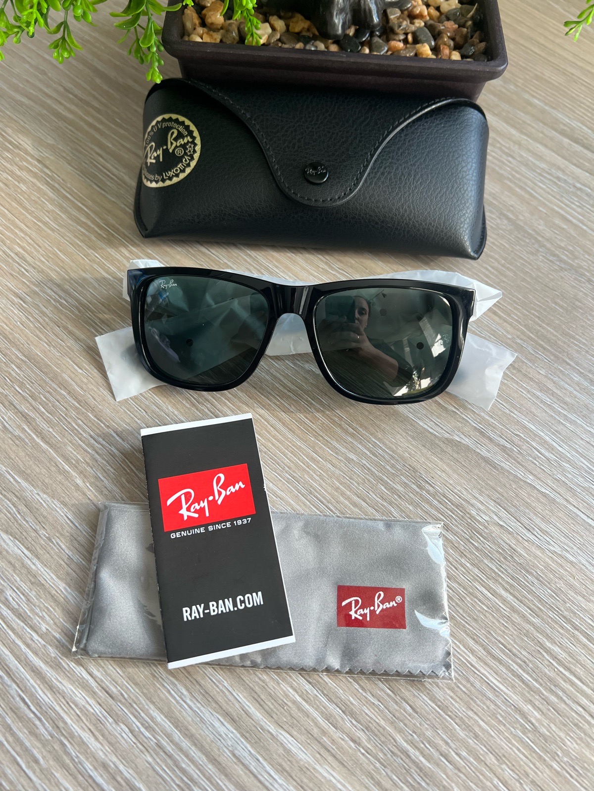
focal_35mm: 26
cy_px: 396
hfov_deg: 53.1
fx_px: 595
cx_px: 297
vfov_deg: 67.3
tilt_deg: -63.8
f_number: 1.5
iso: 125
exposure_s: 1/121
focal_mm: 5.7
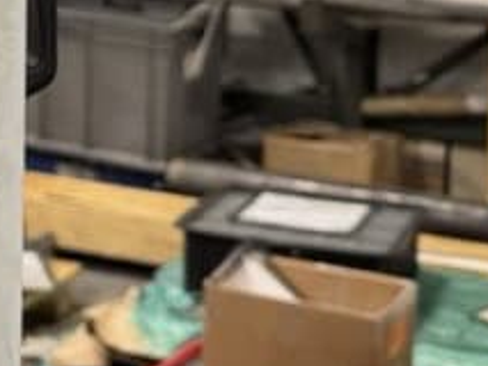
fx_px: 2031
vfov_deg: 9.8
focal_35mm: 144
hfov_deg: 11.5
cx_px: -658
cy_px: -263
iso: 125
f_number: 1.8
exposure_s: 1/60
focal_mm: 6.8
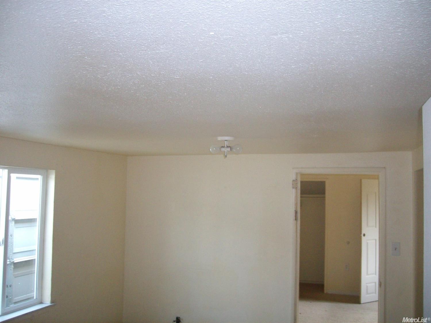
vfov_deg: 40.7
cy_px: 162
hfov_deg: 52.6
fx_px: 436
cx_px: 216
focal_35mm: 35
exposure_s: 1/40
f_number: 2.8
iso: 200
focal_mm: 5.8
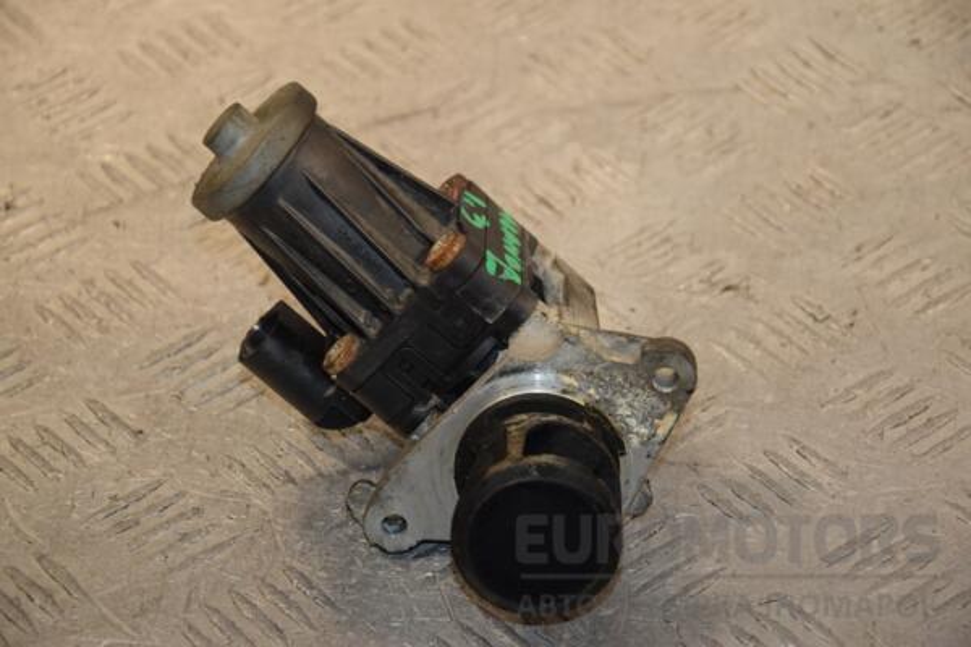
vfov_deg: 10.2
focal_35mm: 135
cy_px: 324
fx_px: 3641
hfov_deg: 15.2
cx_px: 486
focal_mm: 90
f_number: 6.3
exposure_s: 1/200
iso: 800
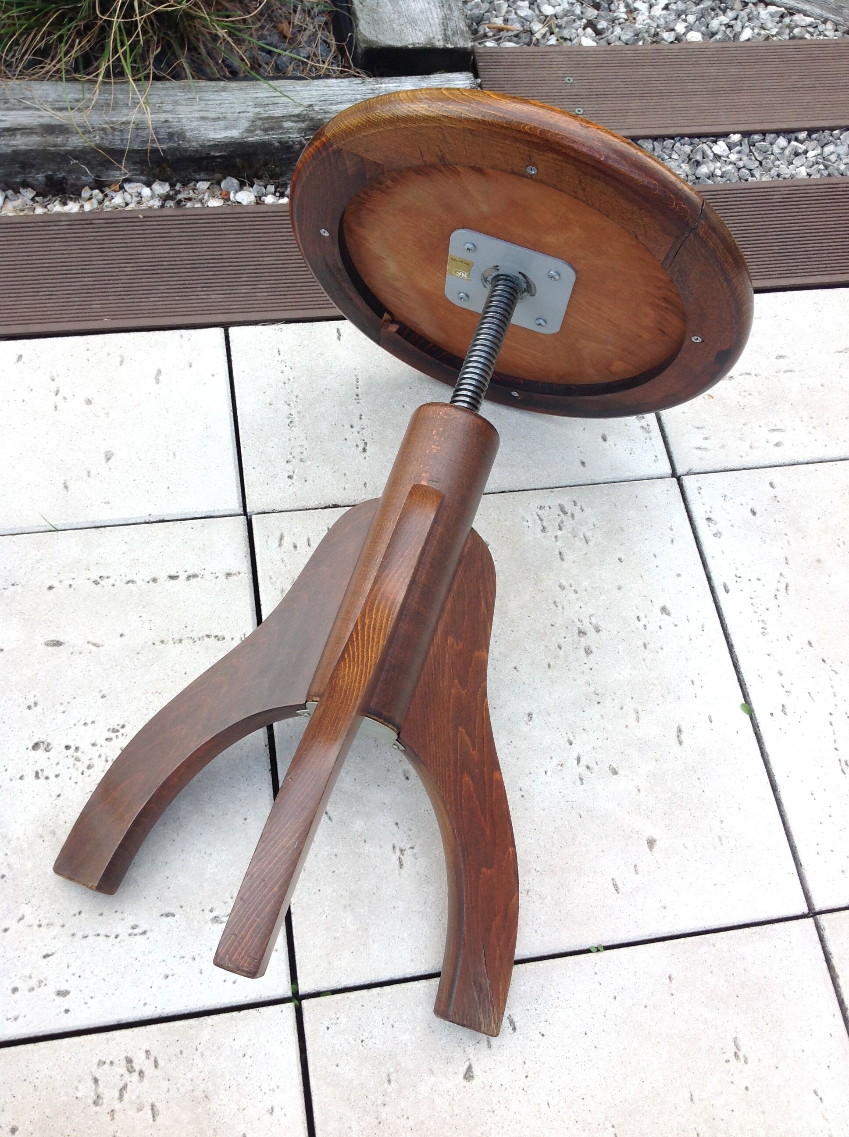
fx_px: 1148
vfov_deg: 52.7
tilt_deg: -63.8
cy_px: 568
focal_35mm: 35
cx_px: 424
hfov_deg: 40.6
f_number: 2.4
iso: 50
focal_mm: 4.28
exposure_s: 1/194
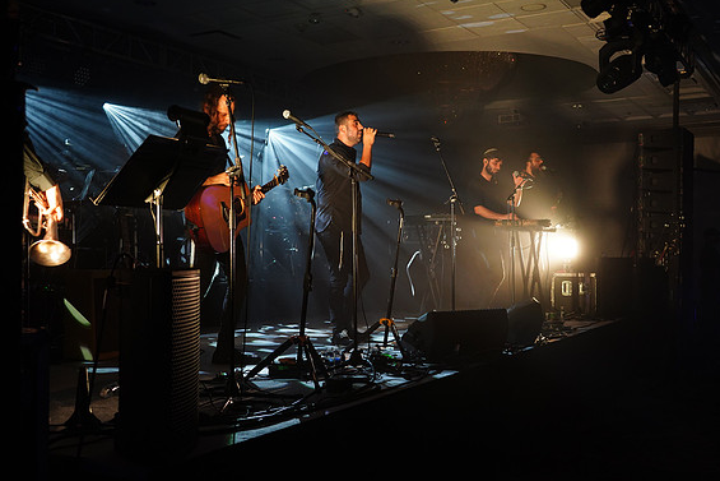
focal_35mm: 39
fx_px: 780
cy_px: 239
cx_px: 359
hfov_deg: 49.5
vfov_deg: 34.2
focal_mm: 38
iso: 2500
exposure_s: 1/80
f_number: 4.5
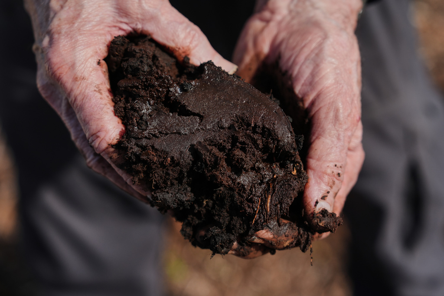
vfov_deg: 19.4
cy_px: 148
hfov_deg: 28.9
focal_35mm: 70
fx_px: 863
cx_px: 222
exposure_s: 1/2000
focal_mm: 70
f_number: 4
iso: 400
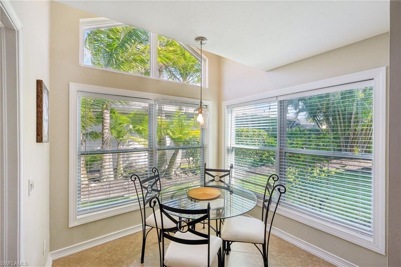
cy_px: 134
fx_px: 178
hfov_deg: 96.8
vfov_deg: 73.7
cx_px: 200
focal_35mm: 16
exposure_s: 1/200
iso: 400
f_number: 8
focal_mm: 16
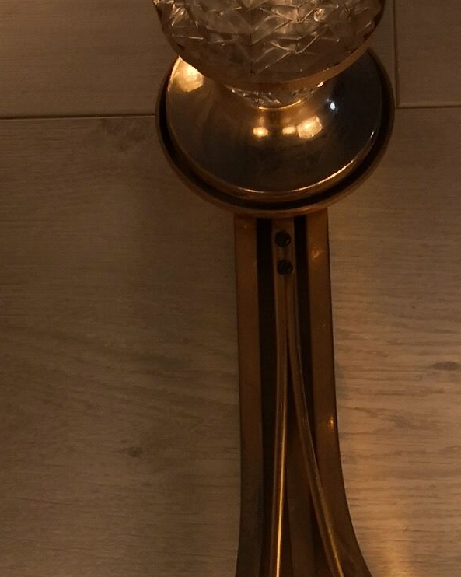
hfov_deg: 13.3
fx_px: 1980
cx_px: 295
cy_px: 599
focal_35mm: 116
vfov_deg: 16.2
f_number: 1.6
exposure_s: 1/206
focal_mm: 3.95
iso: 50
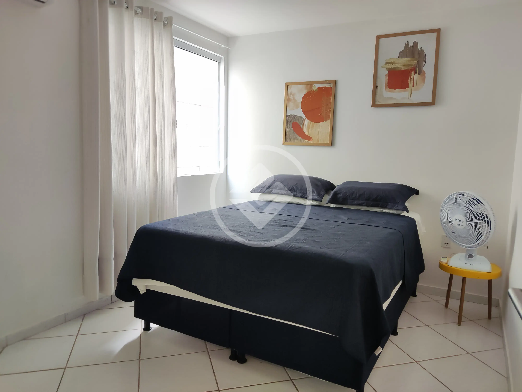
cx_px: 261
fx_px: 377
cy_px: 196
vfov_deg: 54.9
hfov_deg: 69.4
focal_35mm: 25
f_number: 1.79
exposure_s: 1/60
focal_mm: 4.71
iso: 140
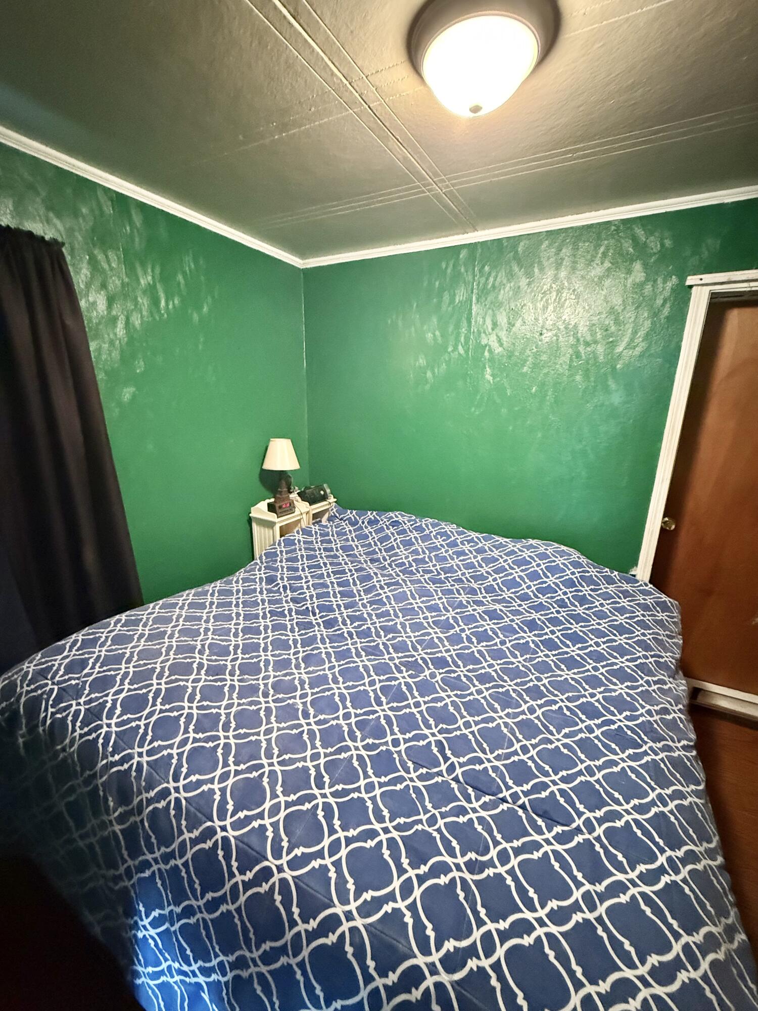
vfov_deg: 102.1
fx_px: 409
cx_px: 379
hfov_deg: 85.7
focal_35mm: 14
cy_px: 506
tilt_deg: -16.2
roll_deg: -2.1
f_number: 2.2
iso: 1000
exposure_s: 1/40
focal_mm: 2.22
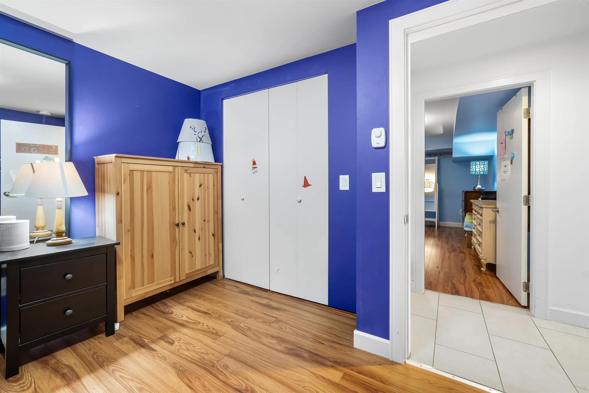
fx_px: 221
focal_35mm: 14
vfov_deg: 83.3
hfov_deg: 106.3
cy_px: 196
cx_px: 294
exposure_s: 1/4
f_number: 9
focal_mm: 9
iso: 250
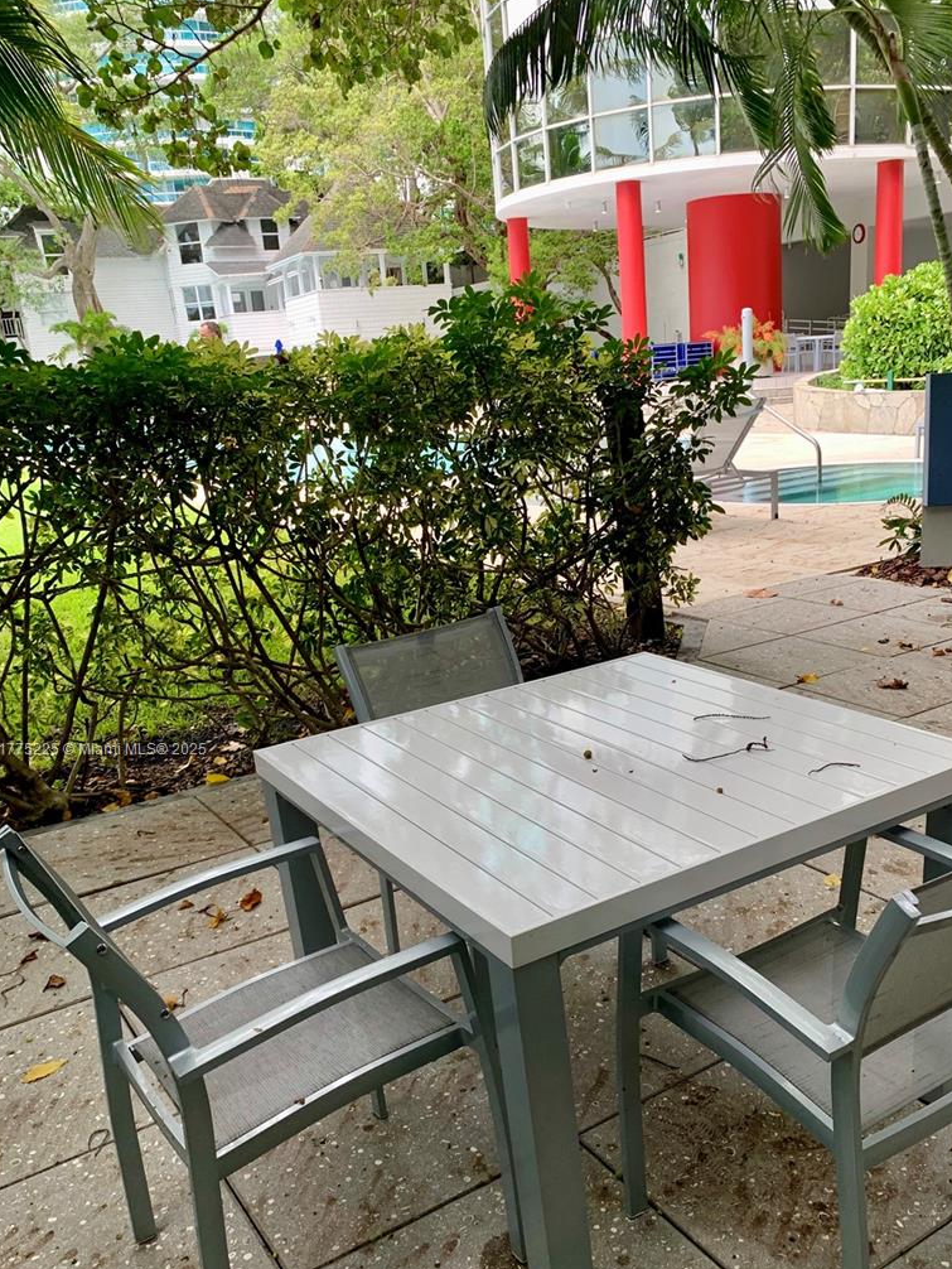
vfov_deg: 58.0
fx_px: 1136
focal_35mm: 31
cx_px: 543
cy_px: 751
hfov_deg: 45.3
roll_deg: +4.7
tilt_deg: -19.2
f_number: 1.8
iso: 40
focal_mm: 4.25
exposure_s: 1/121
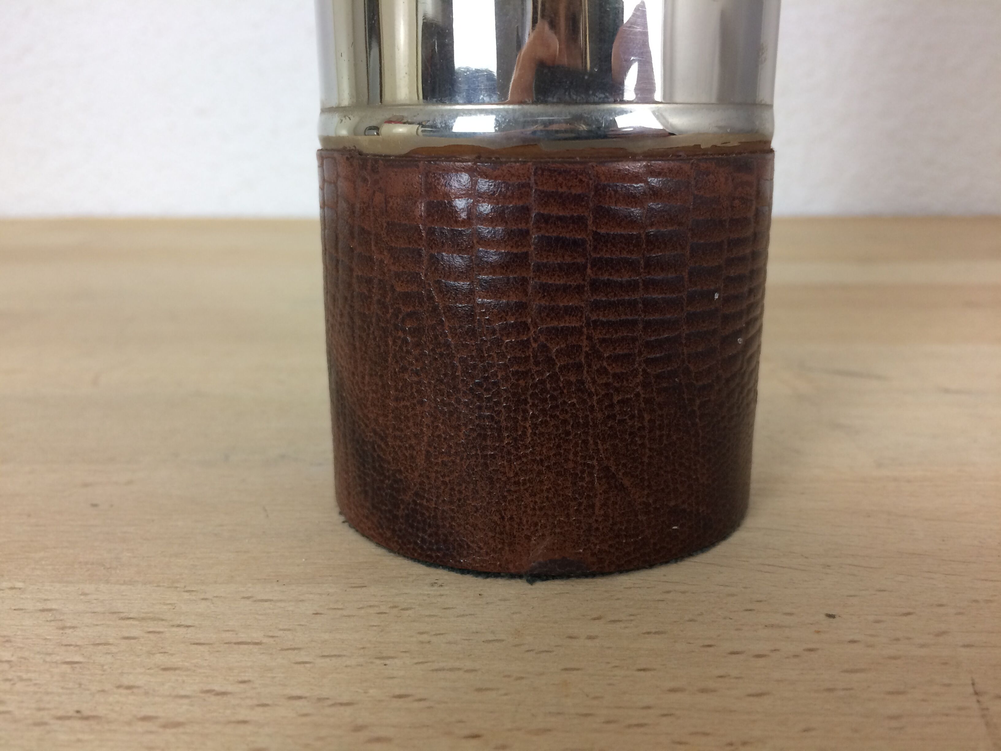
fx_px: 839
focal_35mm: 29
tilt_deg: -14.5
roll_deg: +0.1
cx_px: 500
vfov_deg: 48.2
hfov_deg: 61.7
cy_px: 376
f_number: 2.2
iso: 50
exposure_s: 1/33
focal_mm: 4.15
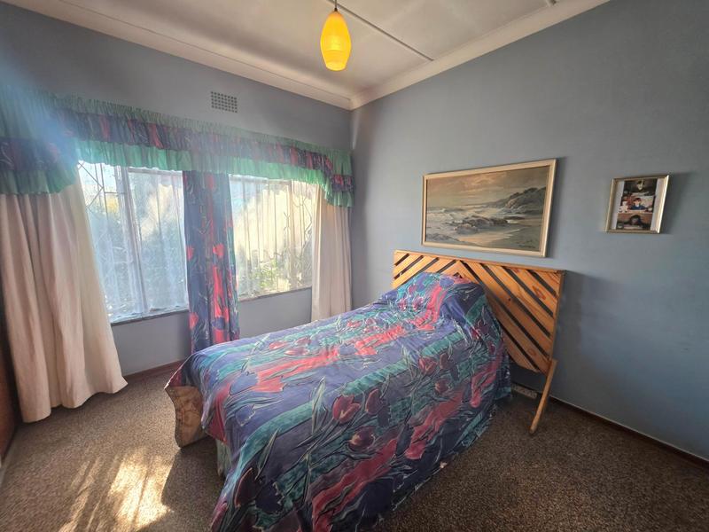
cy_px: 266
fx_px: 266
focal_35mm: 13
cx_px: 354
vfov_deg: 89.9
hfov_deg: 106.2
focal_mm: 2.2
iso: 200
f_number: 1.9
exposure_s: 1/101
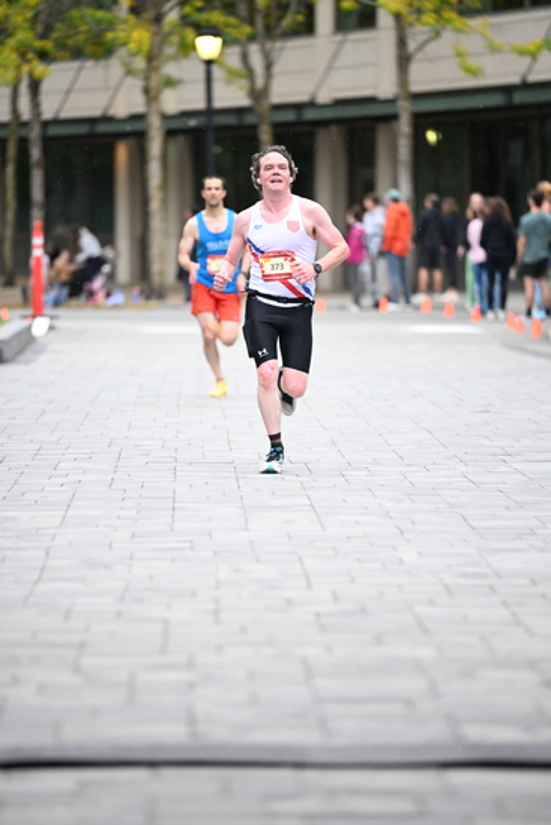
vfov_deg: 10.3
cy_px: 412
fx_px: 4588
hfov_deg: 6.9
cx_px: 276
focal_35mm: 200
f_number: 2.8
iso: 1600
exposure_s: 1/1250
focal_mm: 200
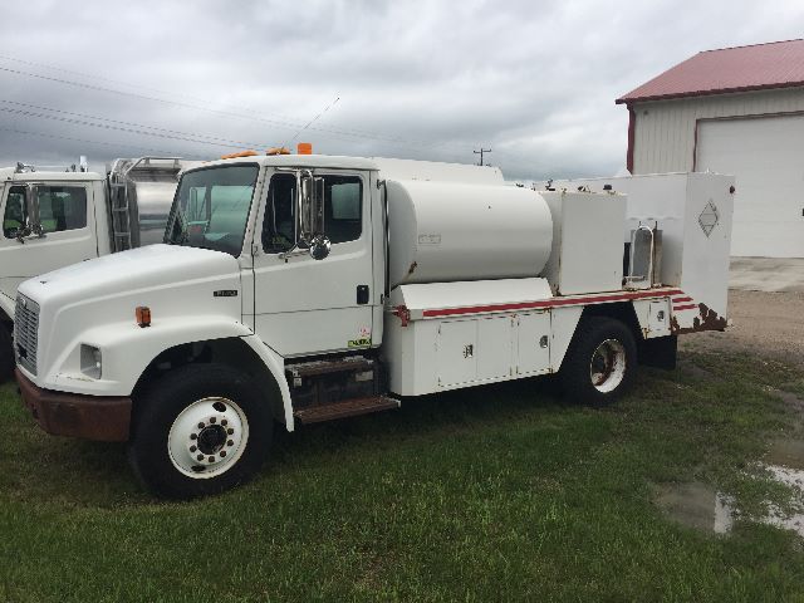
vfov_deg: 48.2
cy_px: 302
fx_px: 674
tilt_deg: -7.7
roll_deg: -1.0
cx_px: 402
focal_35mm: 29
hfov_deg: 61.7
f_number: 2.2
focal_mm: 4.15
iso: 32
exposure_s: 1/628
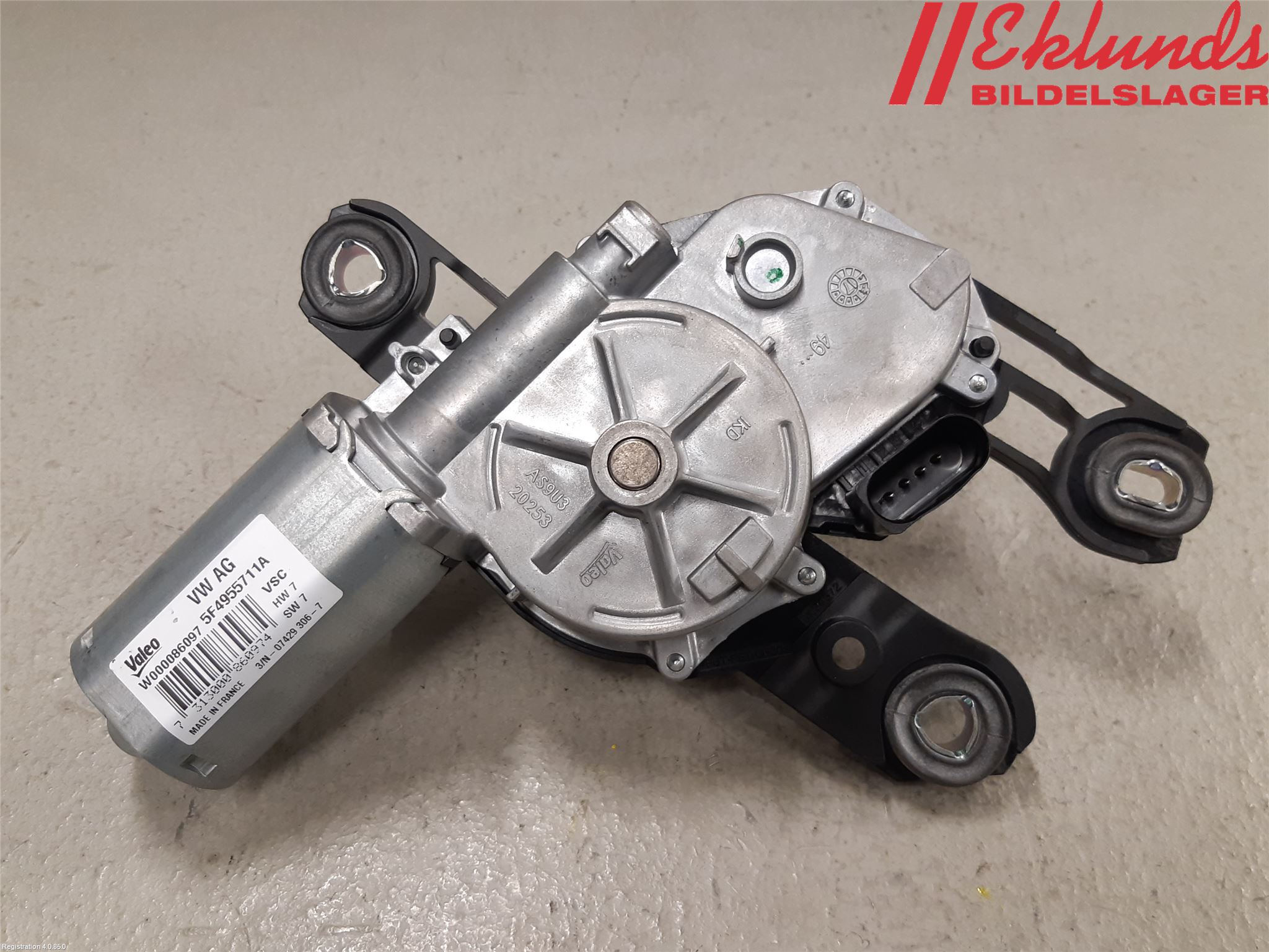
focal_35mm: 26
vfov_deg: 53.1
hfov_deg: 67.3
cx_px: 634
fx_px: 953
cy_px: 476
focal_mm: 3.93
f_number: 1.7
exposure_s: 1/50
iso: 100
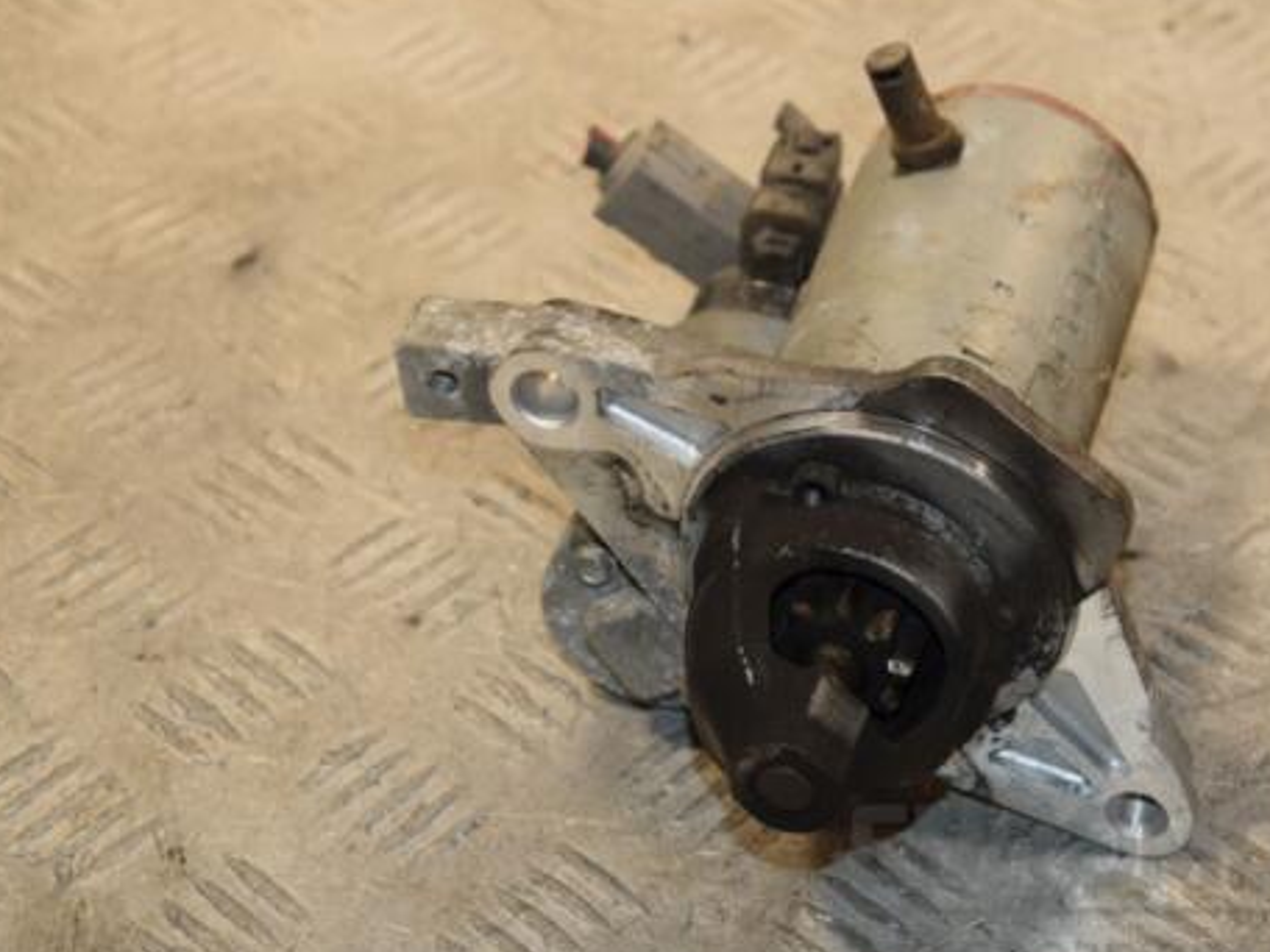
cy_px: 476
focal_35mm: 110
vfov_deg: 13.5
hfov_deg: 17.9
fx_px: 4036
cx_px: 799
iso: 800
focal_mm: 58
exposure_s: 1/200
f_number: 6.3
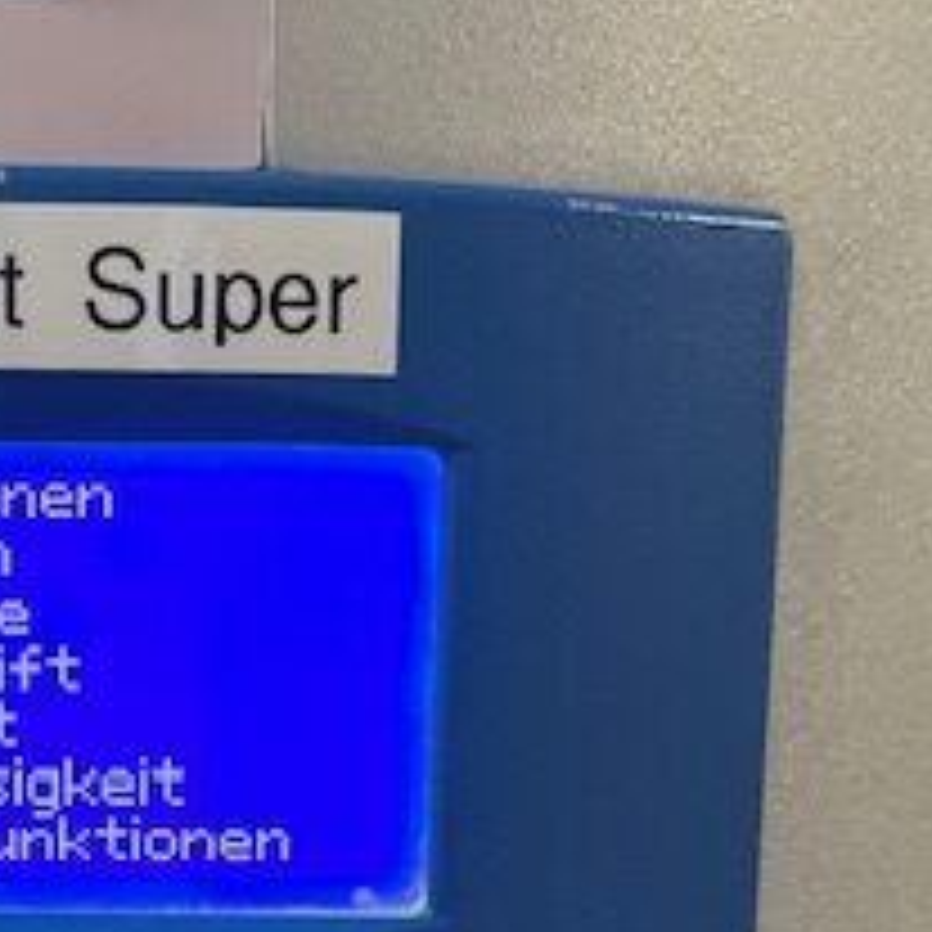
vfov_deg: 23.2
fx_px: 2163
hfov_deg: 23.5
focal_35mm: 71
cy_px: 959
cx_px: 41
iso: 320
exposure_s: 1/50
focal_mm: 5.1
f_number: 1.6
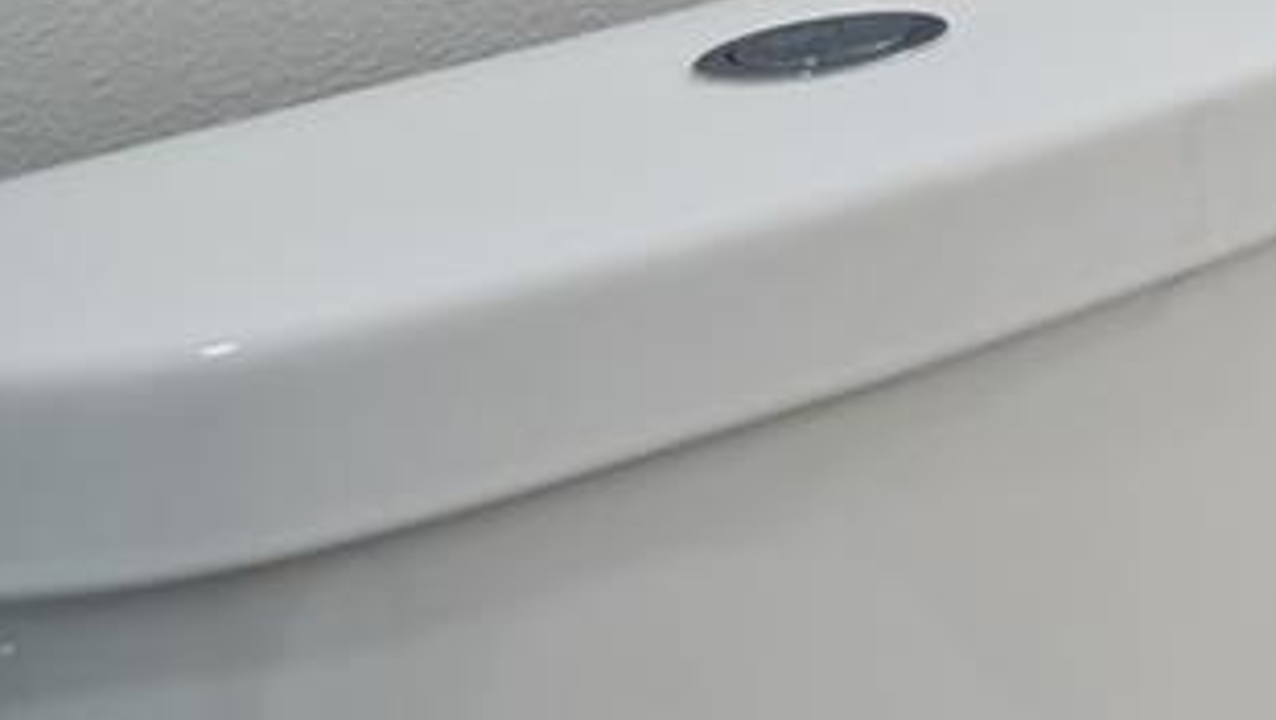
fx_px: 2743
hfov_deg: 14.3
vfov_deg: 12.7
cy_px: -802
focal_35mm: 81
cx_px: 3215
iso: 100
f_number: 7.1
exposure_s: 1/5
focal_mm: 10
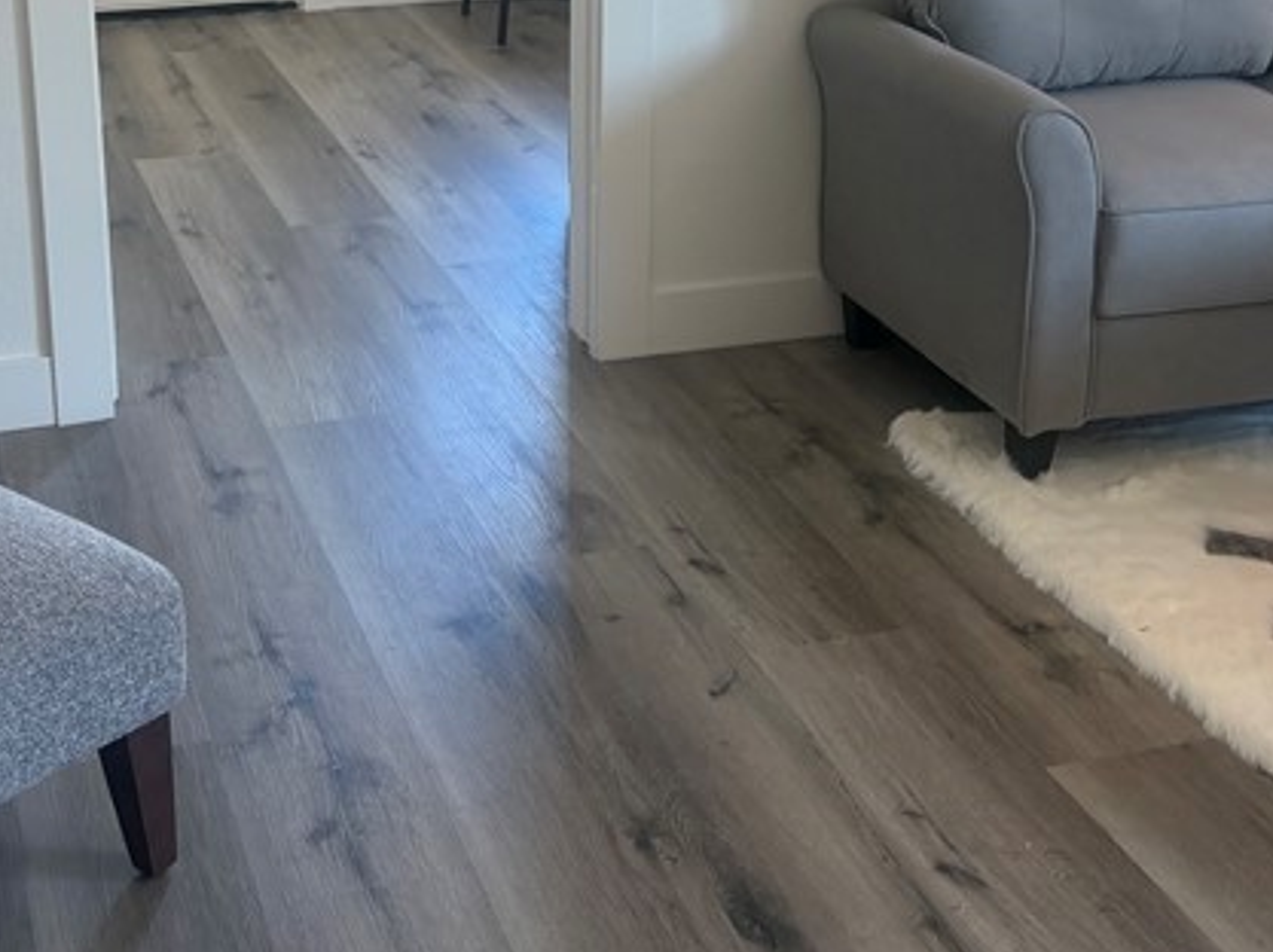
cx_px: 559
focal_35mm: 59
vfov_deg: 24.5
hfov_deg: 32.7
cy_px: 232
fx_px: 2168
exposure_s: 1/60
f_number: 1.78
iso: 125
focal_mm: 6.76
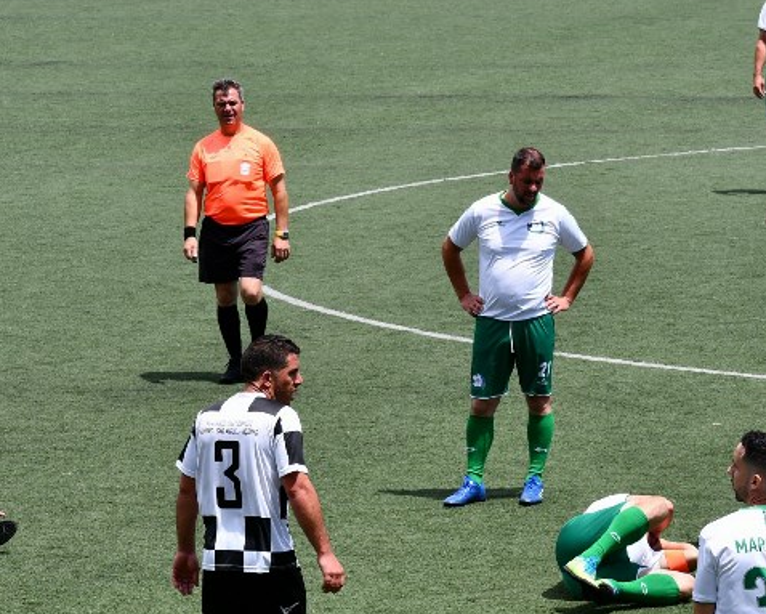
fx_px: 5785
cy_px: 510
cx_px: 458
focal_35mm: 255
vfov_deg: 6.1
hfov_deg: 7.6
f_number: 8
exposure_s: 1/500
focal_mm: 85
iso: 200
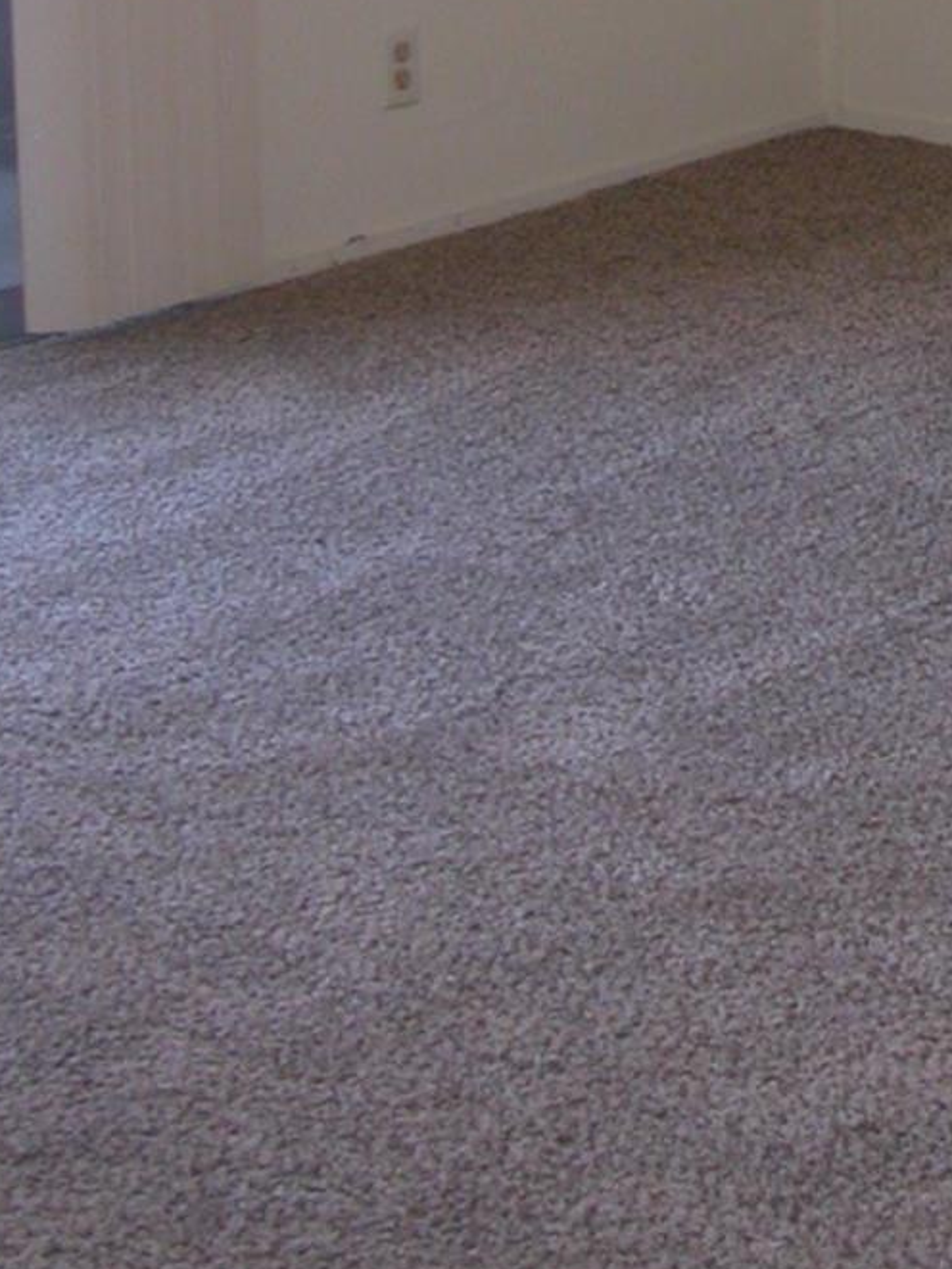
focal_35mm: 115
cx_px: 1351
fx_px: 4216
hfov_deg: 12.4
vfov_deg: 16.2
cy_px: -411
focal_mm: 7.85
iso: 100
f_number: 2.6
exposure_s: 1/30
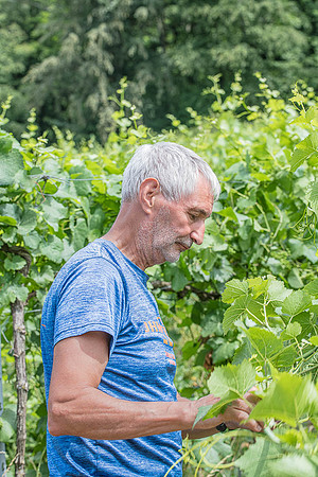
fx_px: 1139
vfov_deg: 23.6
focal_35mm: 86
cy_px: 238
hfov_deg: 15.9
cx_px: 159
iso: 400
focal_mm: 86
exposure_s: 1/320
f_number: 8
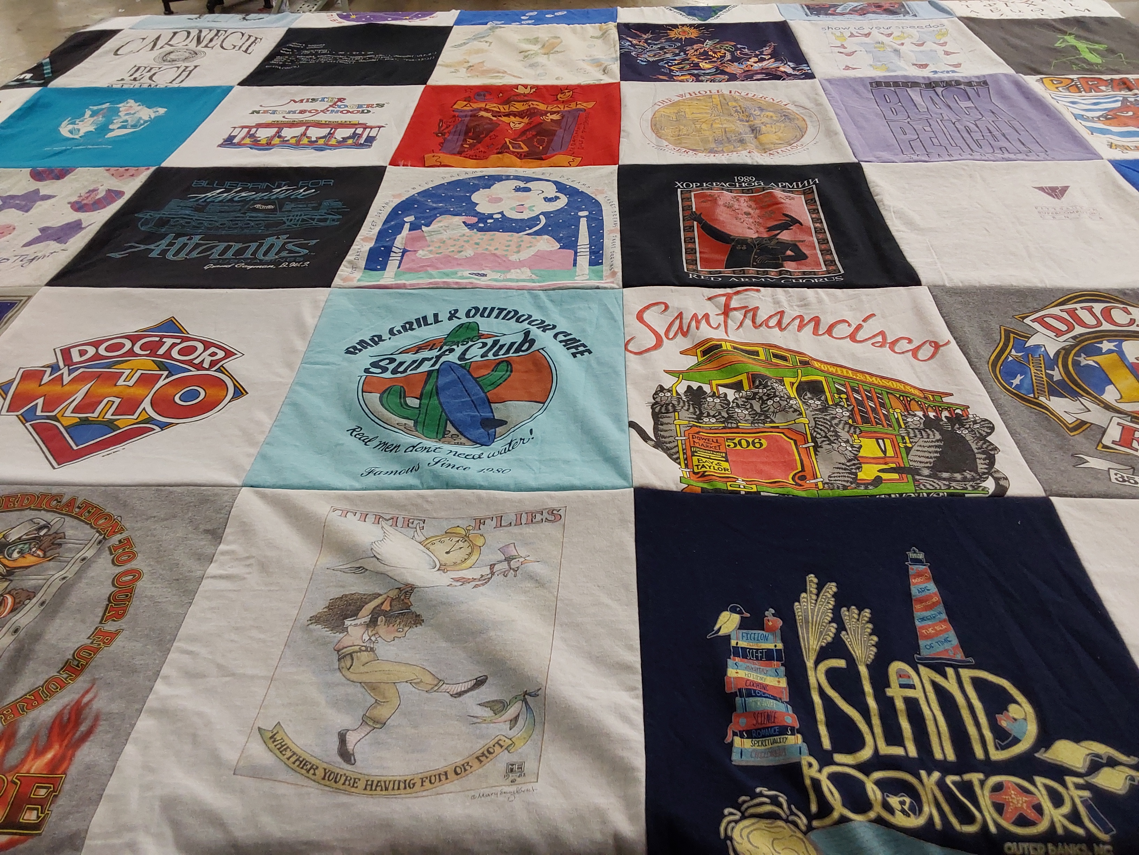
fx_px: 921
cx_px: 570
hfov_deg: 63.4
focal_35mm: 28
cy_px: 428
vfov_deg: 49.7
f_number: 1.9
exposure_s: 1/60
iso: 80
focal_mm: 2.91
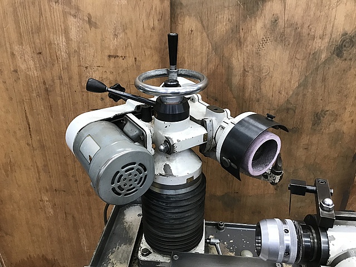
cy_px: 134
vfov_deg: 49.7
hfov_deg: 63.4
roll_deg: +0.2
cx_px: 178
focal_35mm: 28
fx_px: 288
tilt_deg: -28.3
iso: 40
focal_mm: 3.99
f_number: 1.8
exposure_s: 1/15
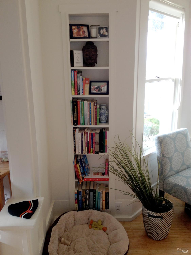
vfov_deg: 52.6
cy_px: 128
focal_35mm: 35
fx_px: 257
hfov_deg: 40.7
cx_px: 96
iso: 50
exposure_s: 1/24
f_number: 2.4
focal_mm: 4.28
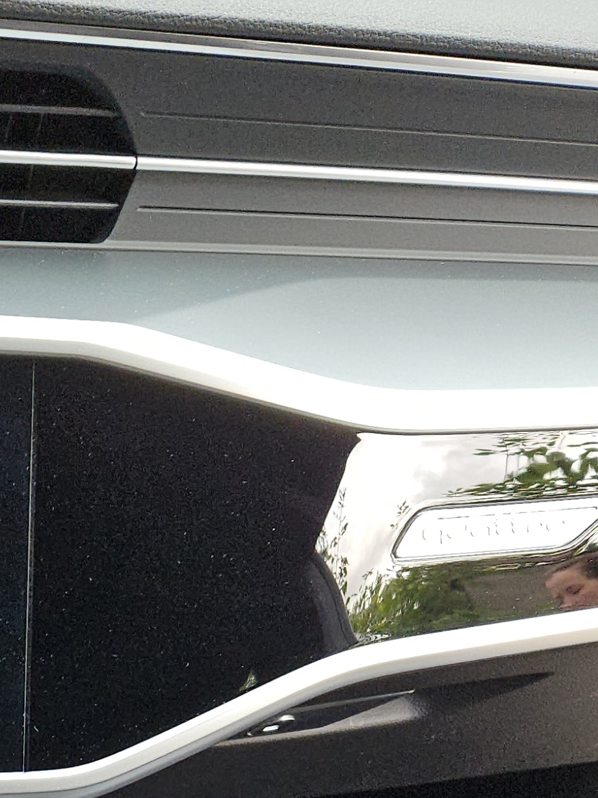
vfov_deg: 22.2
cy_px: 1146
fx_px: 1728
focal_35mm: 75
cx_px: -175
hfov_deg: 18.3
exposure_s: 1/180
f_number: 1.8
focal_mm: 5.4
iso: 64
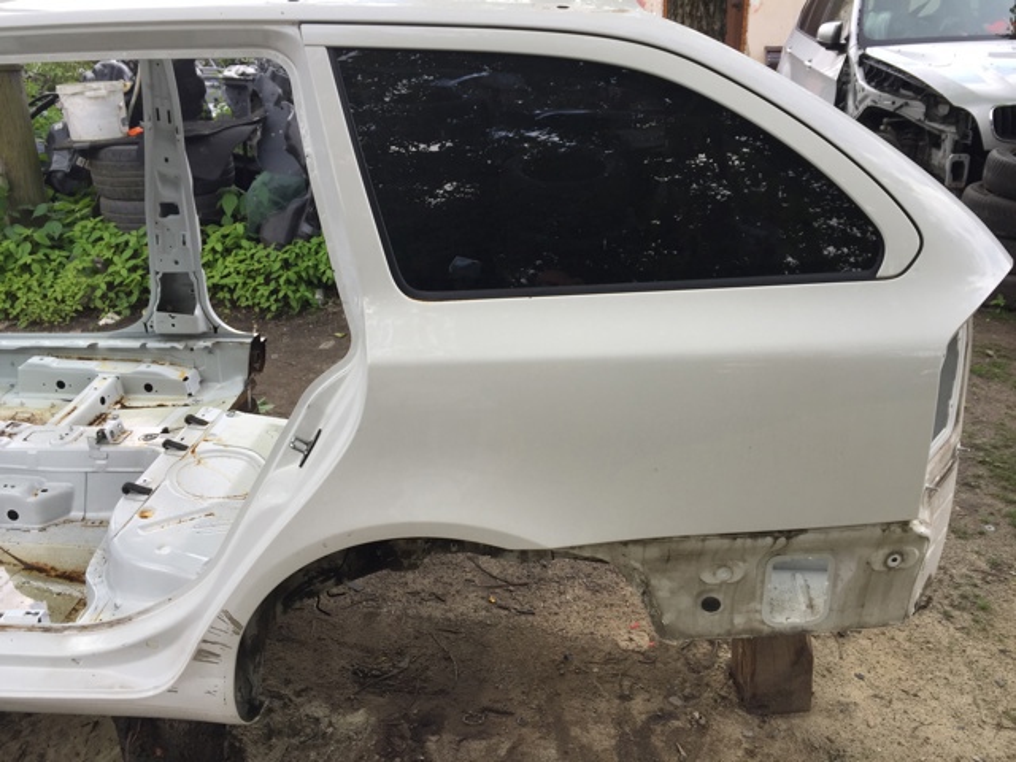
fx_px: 851
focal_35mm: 29
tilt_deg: -21.9
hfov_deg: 61.7
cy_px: 381
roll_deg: -1.6
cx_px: 508
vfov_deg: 48.2
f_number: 2.2
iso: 32
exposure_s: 1/309
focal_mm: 4.15
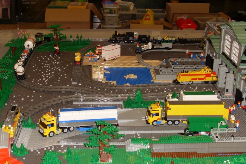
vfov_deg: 23.3
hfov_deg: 34.5
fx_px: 396
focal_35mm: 58
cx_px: 121
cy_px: 94
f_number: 3
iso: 80
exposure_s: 1/45
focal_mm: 6.3
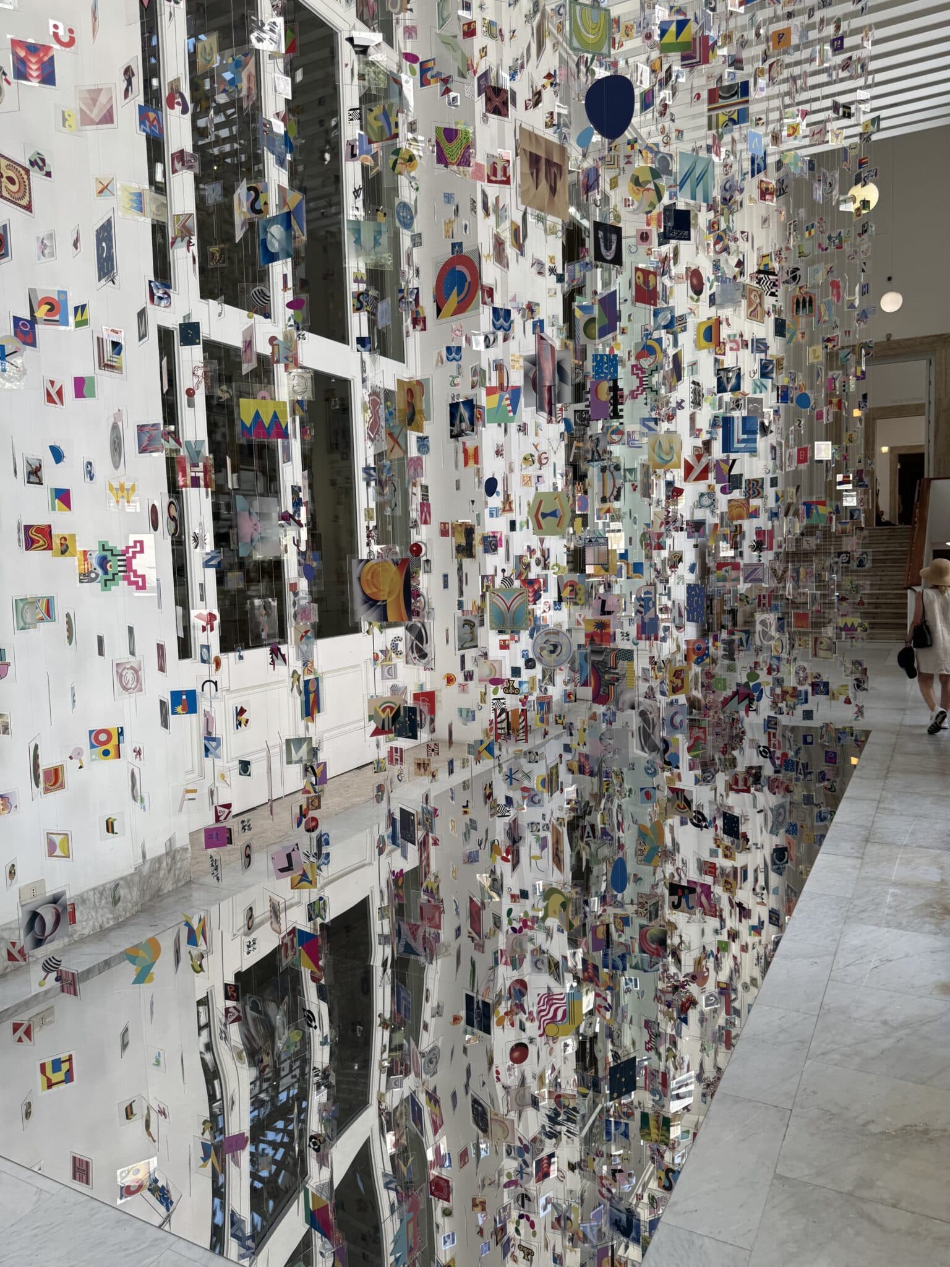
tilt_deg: -5.8
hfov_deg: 56.8
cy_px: 634
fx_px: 878
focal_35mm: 24
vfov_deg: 71.6
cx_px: 475
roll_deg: +1.1
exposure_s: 1/301
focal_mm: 6.76
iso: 80
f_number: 1.78
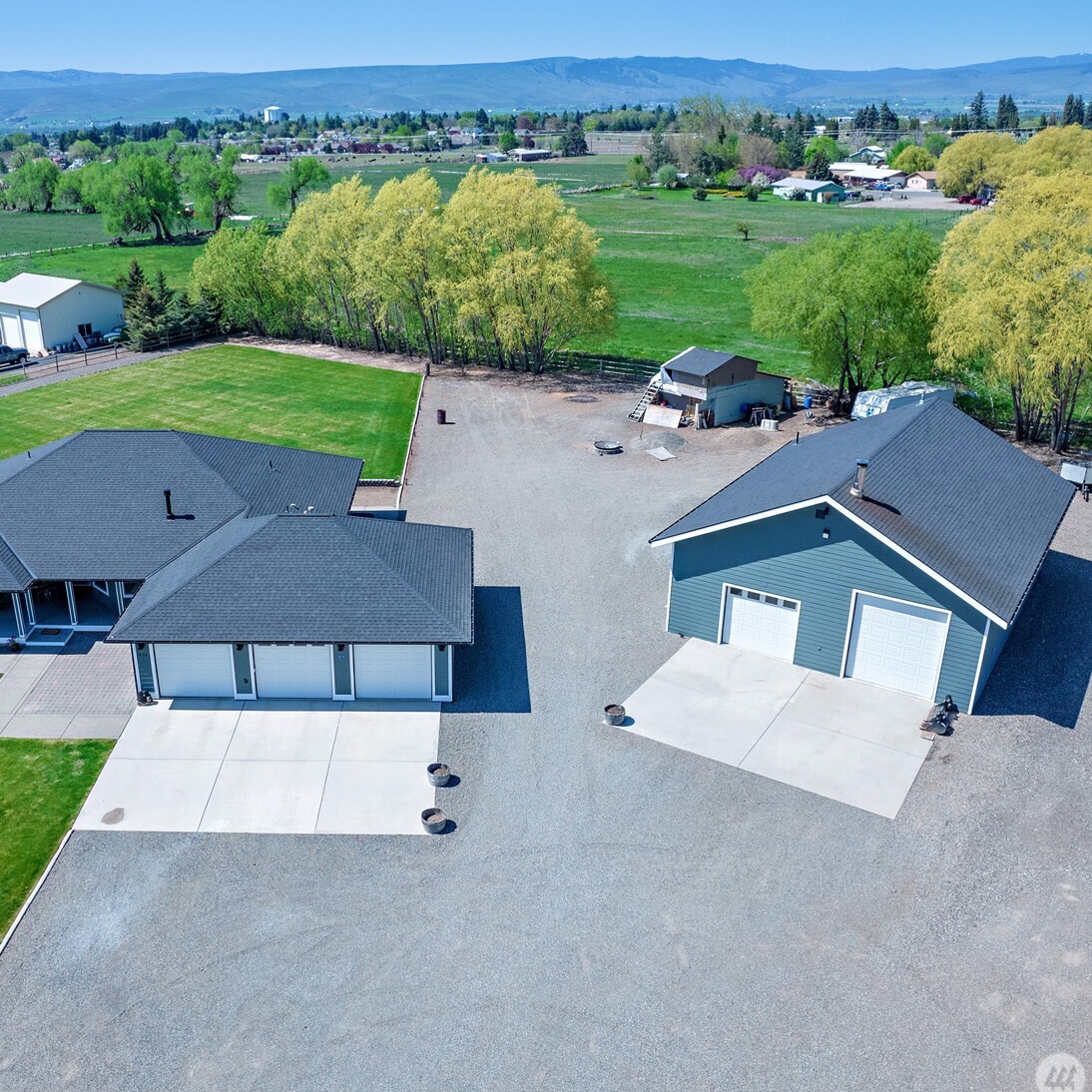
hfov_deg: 55.2
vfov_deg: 55.6
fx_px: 1035
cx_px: 432
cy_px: 552
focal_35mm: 29
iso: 100
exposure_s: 1/2000
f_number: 2.8
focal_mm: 8.38
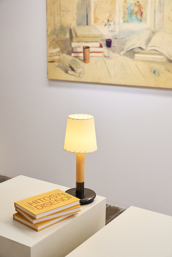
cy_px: 128
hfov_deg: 26.5
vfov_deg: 38.9
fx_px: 365
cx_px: 86
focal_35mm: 51
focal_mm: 34
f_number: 4.5
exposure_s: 1/50
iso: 500
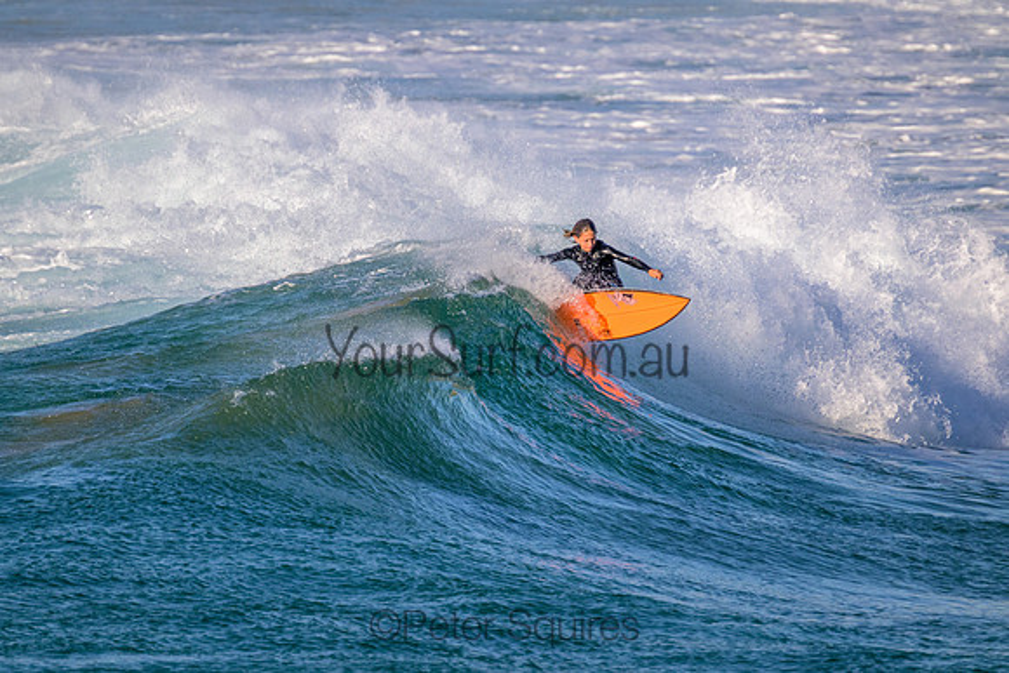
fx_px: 23243
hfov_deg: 2.5
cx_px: 486
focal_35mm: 829
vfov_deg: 1.7
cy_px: 324
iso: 1400
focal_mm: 800
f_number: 11
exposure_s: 1/2000
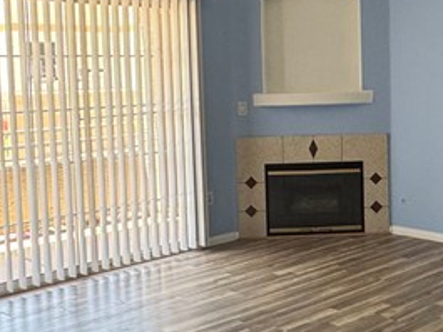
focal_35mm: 54
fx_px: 691
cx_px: 416
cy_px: 112
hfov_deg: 33.3
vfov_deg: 26.9
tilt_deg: -4.9
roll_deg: +1.1
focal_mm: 2.22
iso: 200
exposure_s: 1/120
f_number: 2.2
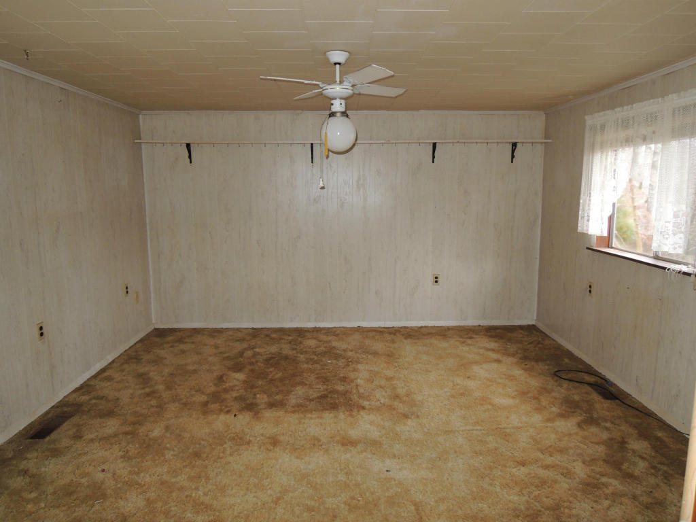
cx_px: 348
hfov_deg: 71.6
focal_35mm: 24
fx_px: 483
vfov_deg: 56.8
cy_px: 261
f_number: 2.8
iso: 200
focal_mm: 4.3
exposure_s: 1/30
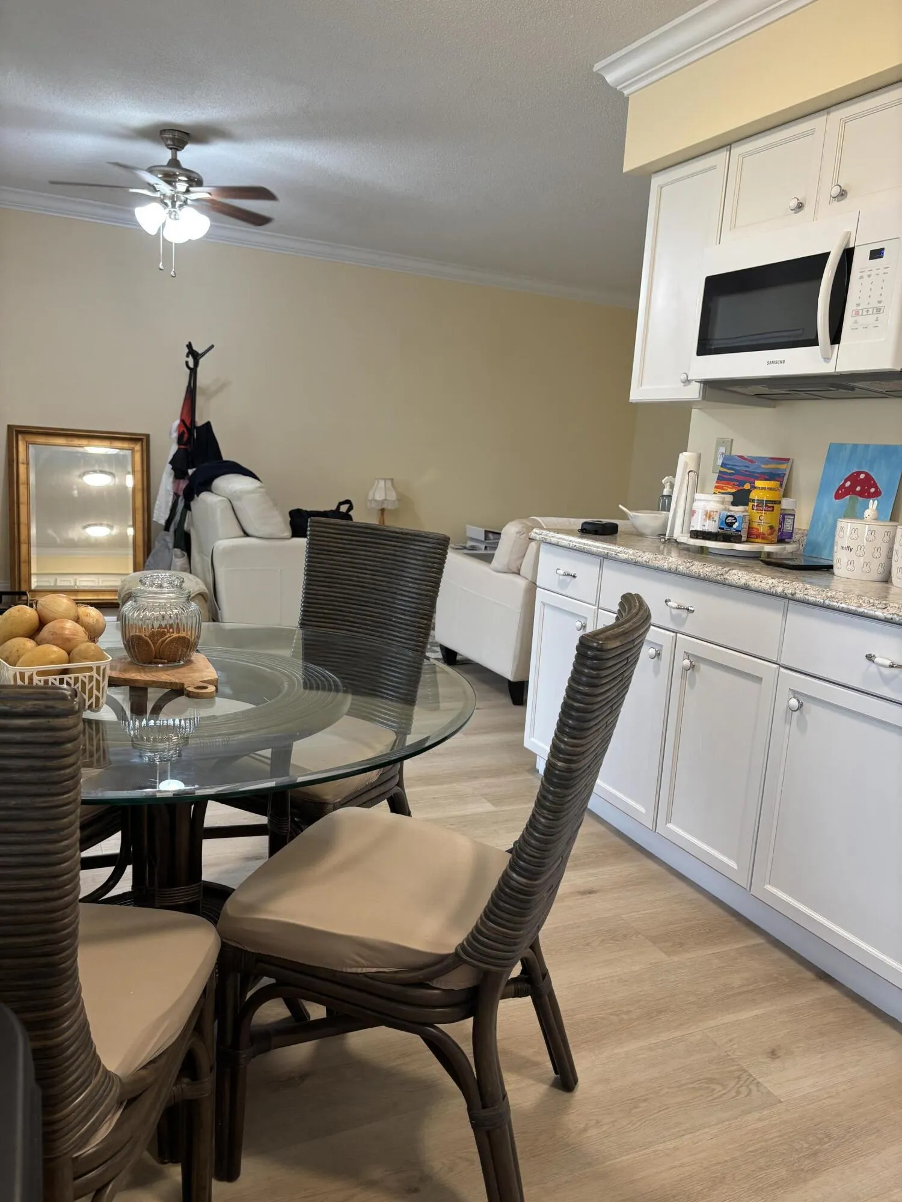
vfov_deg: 67.3
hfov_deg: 53.1
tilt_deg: -10.4
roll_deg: -4.7
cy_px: 601
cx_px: 451
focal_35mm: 26
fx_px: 903
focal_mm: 5.96
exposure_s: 1/60
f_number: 1.6
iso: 125
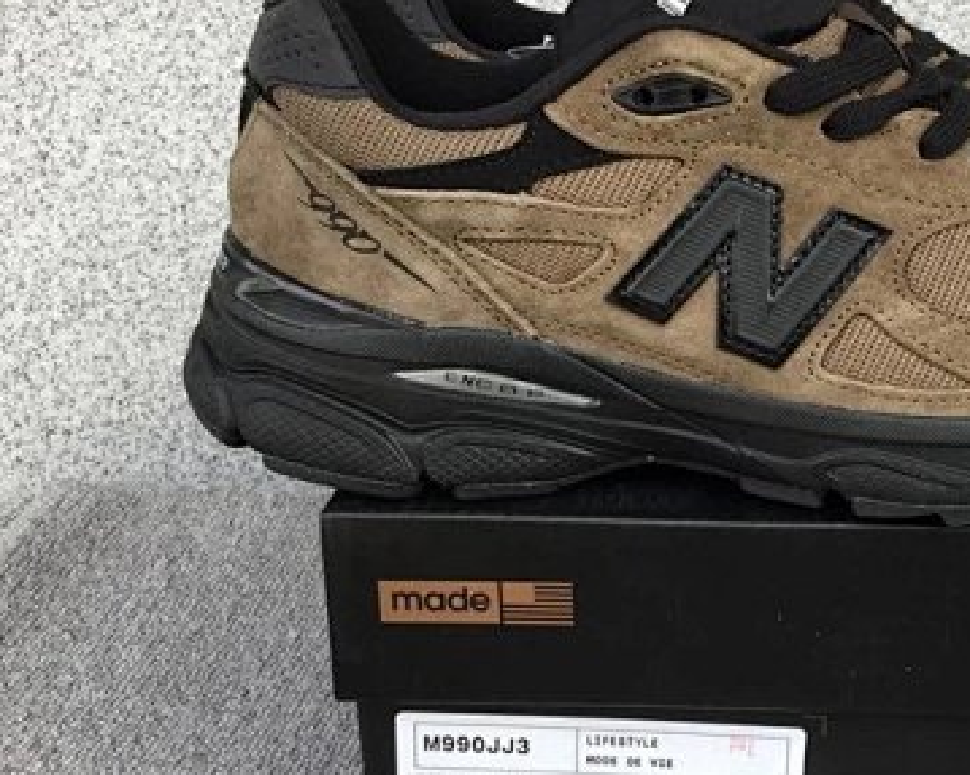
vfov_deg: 28.1
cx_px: 773
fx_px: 1550
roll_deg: -0.3
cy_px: 405
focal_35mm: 54
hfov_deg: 33.8
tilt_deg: -20.3
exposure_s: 1/100
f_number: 2.4
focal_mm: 3.3
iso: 32
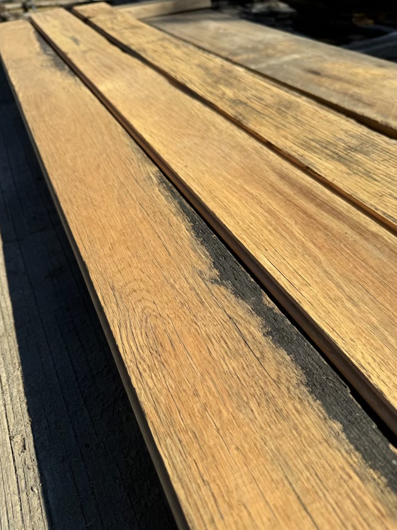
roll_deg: +1.2
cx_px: 192
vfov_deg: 69.4
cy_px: 260
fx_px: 382
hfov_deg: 54.9
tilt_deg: -40.4
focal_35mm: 25
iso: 80
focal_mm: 6.76
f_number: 1.78
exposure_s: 1/4310
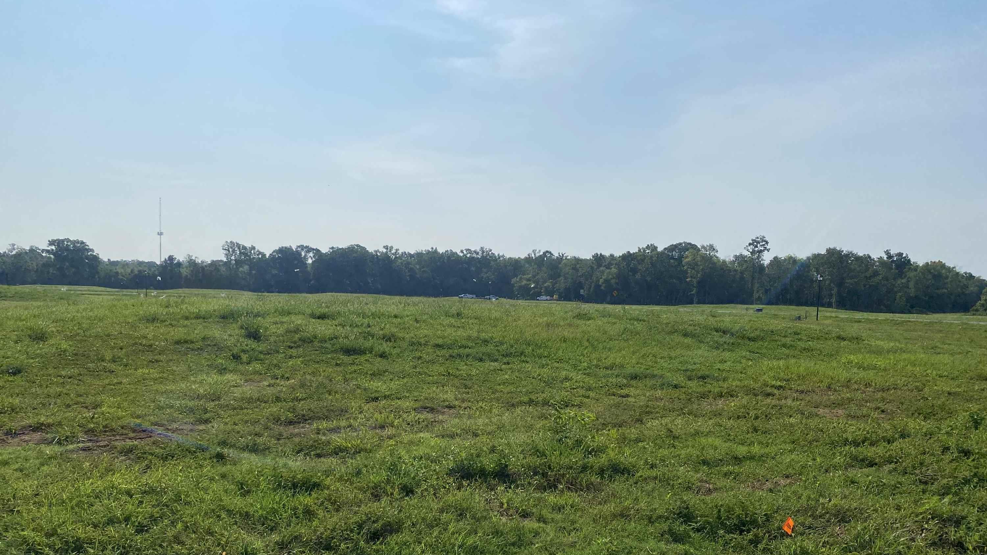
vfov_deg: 39.8
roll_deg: -2.3
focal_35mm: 29
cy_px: 362
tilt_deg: -5.8
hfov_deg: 66.1
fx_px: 759
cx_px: 489
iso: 32
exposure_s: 1/8850
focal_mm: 4.25
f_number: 1.8
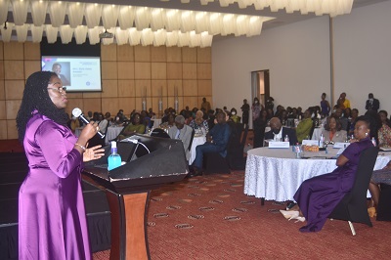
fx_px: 456
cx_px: 196
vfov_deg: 31.8
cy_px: 130
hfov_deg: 46.4
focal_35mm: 42
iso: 320
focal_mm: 28
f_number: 7.1
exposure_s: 1/60
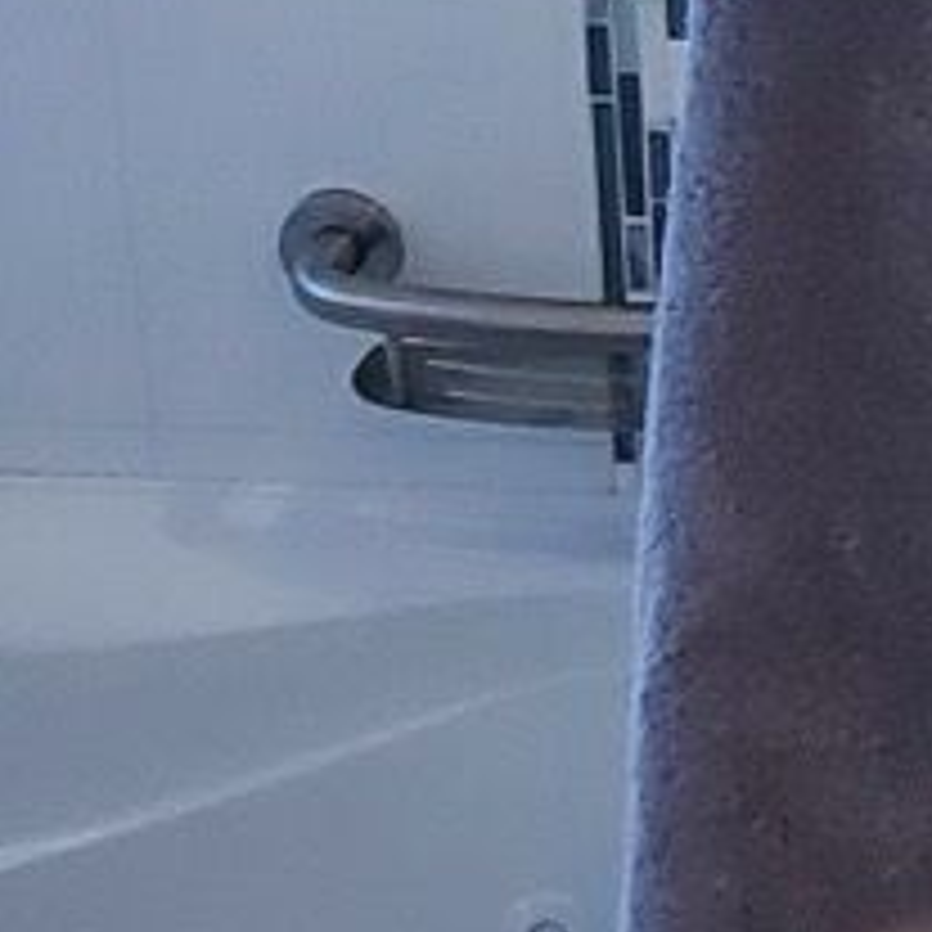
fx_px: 3381
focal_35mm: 111
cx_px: 1400
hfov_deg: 14.6
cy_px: -144
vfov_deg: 15.2
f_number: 2.2
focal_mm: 1.8
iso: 80
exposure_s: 1/60
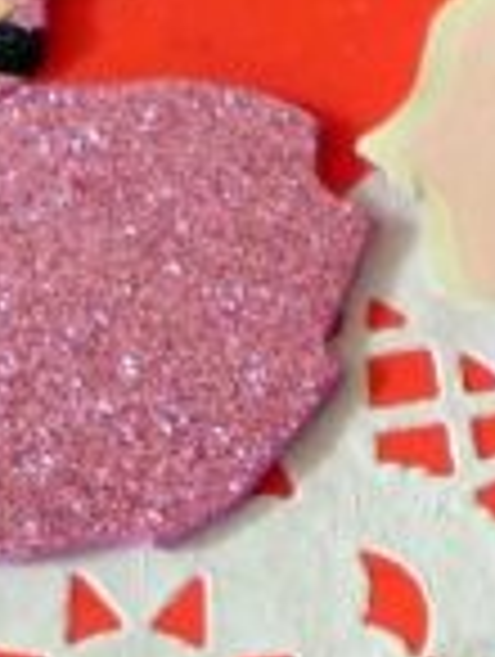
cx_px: 788
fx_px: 3327
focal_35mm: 175
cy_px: 1071
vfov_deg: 10.8
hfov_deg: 8.3
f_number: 2.8
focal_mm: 5.7
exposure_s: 1/60
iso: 250
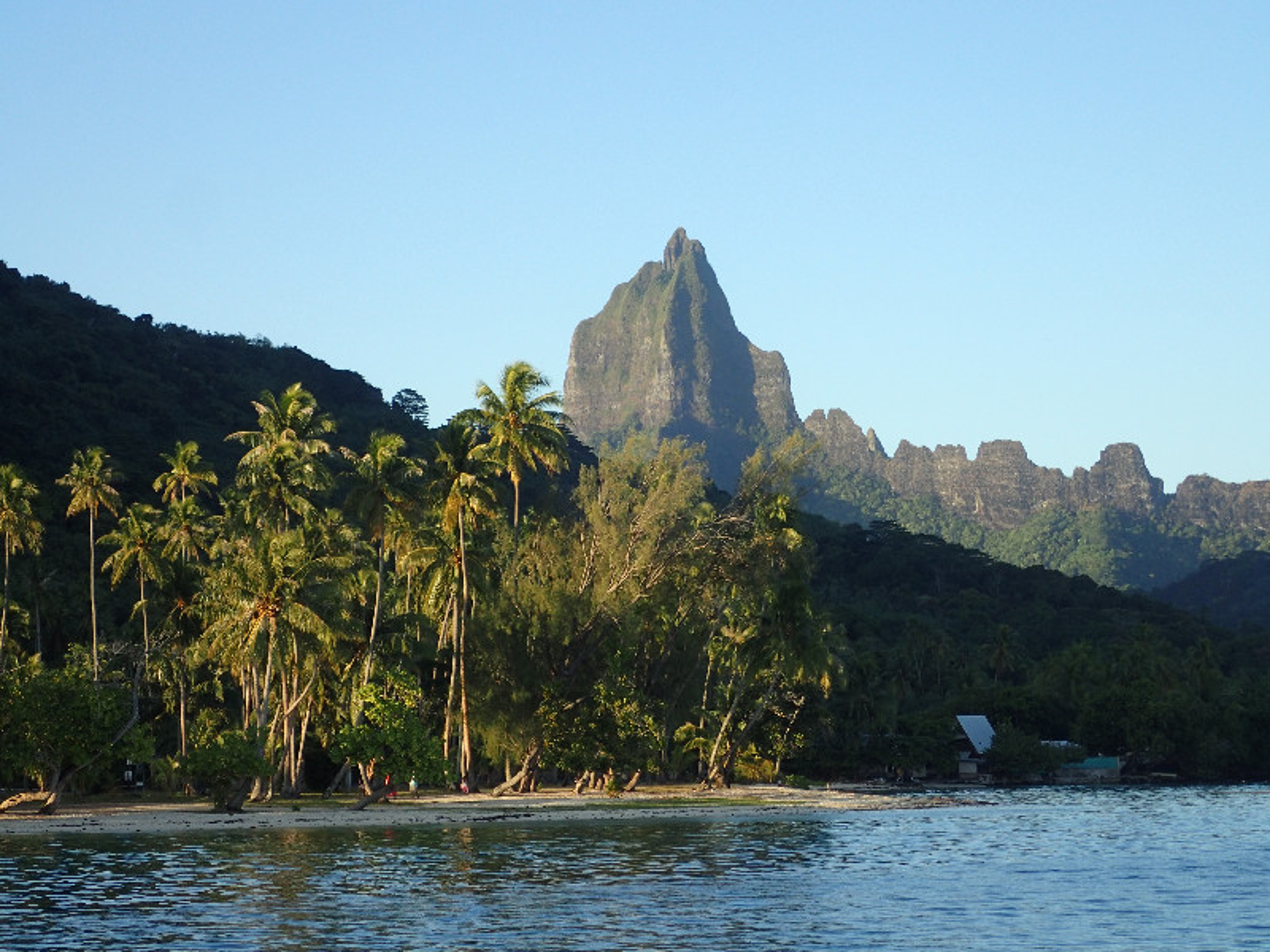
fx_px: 3669
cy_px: 476
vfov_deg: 14.8
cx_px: 635
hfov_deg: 19.6
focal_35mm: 100
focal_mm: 18
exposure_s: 1/200
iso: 100
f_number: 4.9
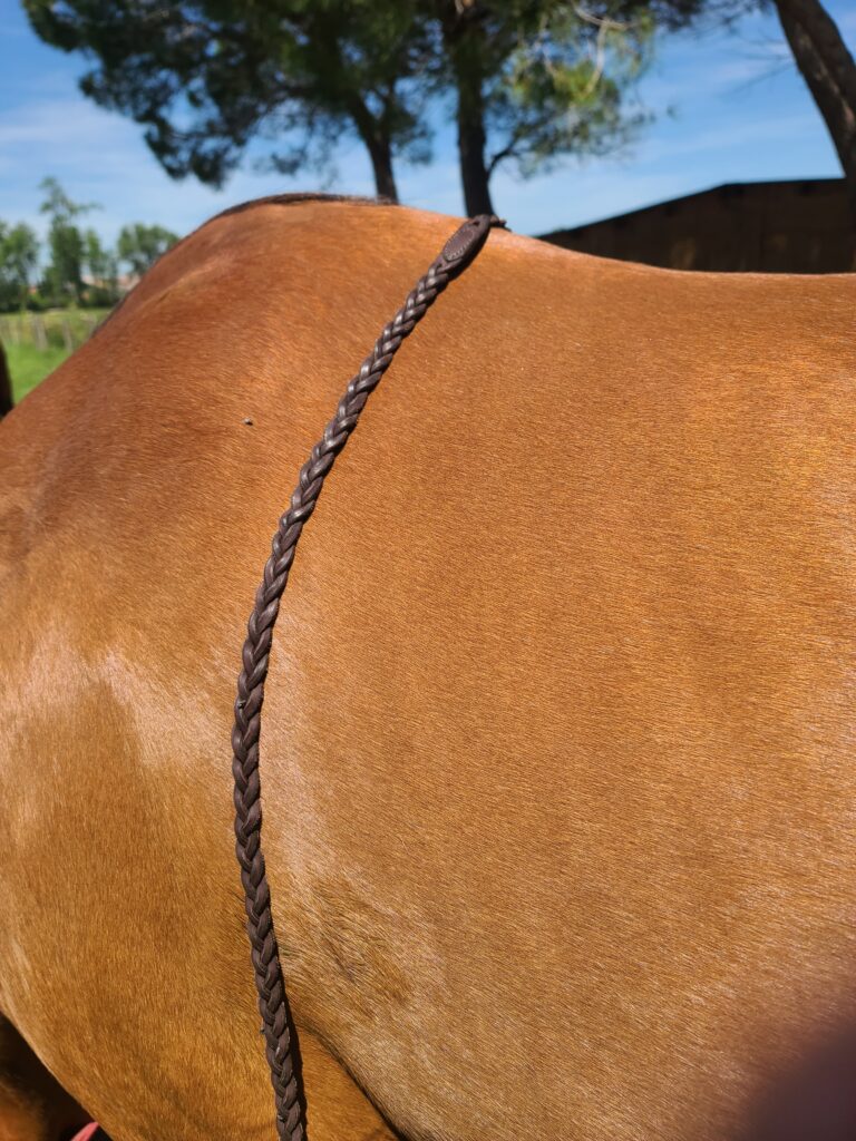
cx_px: 428
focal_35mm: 25
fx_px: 824
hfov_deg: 54.9
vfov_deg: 69.4
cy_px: 570
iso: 16
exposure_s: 1/838
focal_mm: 7
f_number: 1.8
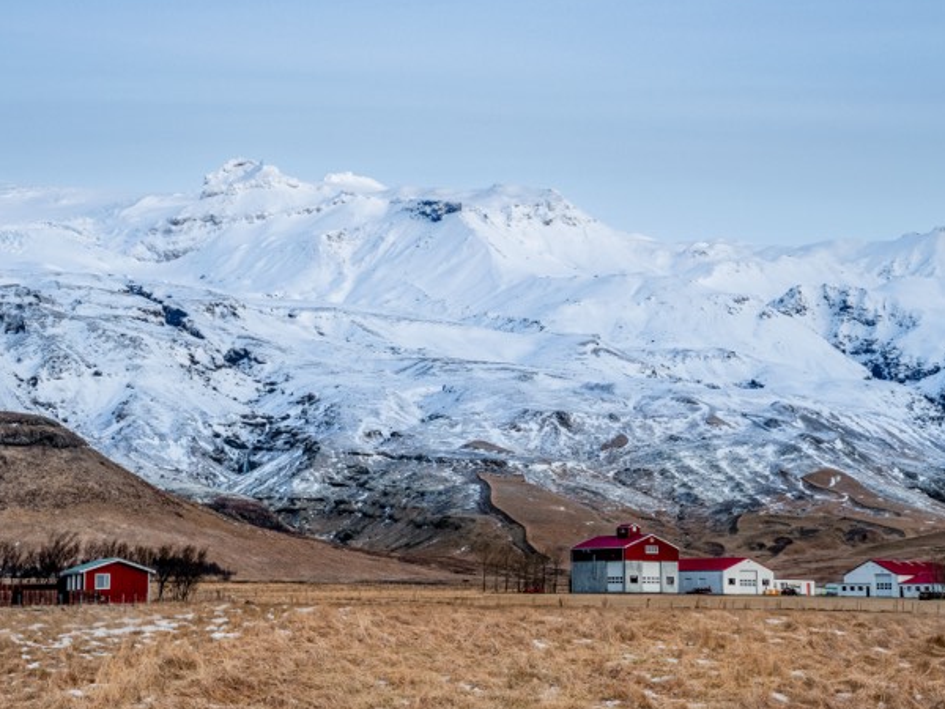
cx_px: 454
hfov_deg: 19.4
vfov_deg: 14.6
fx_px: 2757
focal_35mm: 101
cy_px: 299
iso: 800
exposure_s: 1/125
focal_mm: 70
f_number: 14
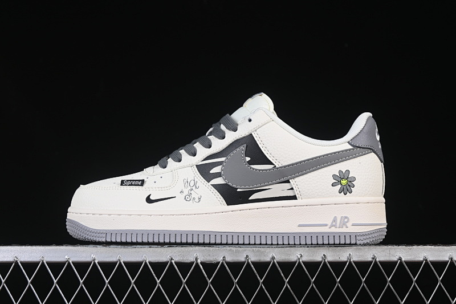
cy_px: 152
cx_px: 228
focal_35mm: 75
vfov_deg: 18.2
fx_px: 950
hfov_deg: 27.0
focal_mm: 50
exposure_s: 1/80
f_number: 8
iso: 160
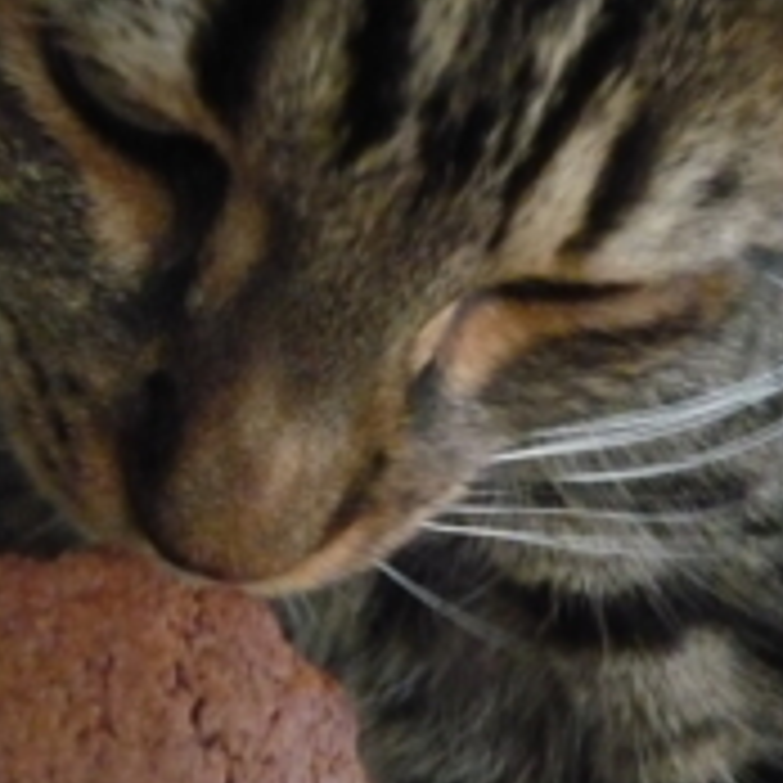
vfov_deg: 30.0
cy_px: 374
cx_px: 472
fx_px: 1459
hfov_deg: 30.0
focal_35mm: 57
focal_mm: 4.6
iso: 800
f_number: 2.8
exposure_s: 1/13
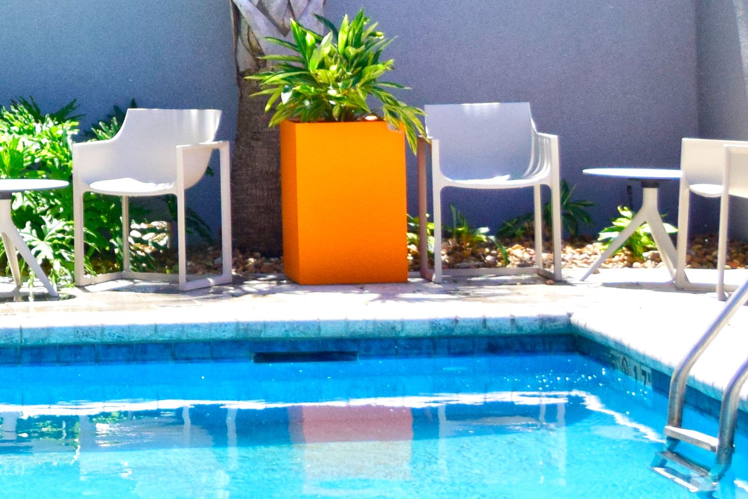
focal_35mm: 147
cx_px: -410
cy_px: -2
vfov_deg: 9.3
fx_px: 3054
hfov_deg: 13.1
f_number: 5
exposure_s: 1/2000
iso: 800
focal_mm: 25
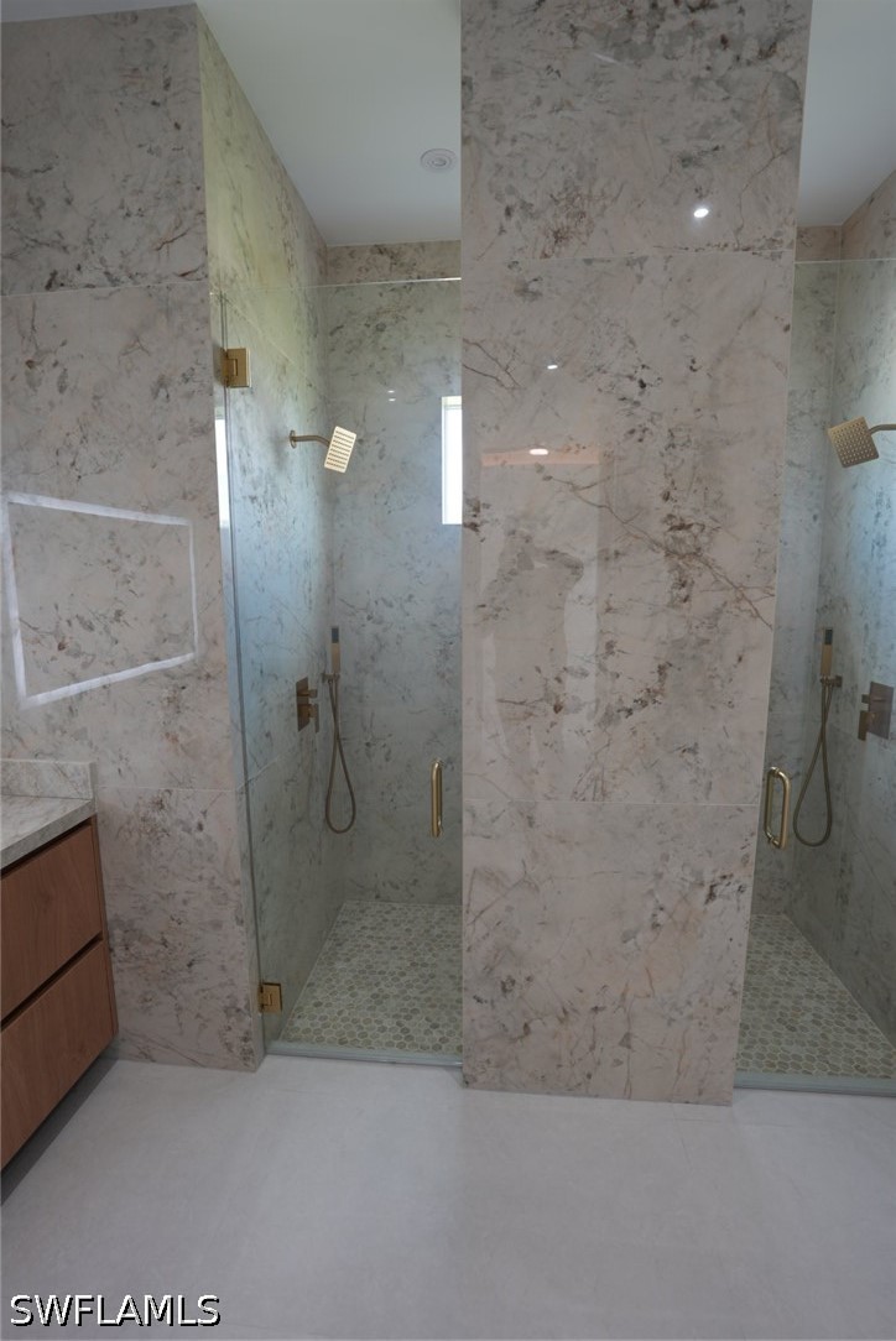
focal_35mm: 16
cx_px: 448
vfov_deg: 96.7
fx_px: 597
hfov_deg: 73.8
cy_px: 670
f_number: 3.2
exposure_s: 1/40
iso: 100
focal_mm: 16
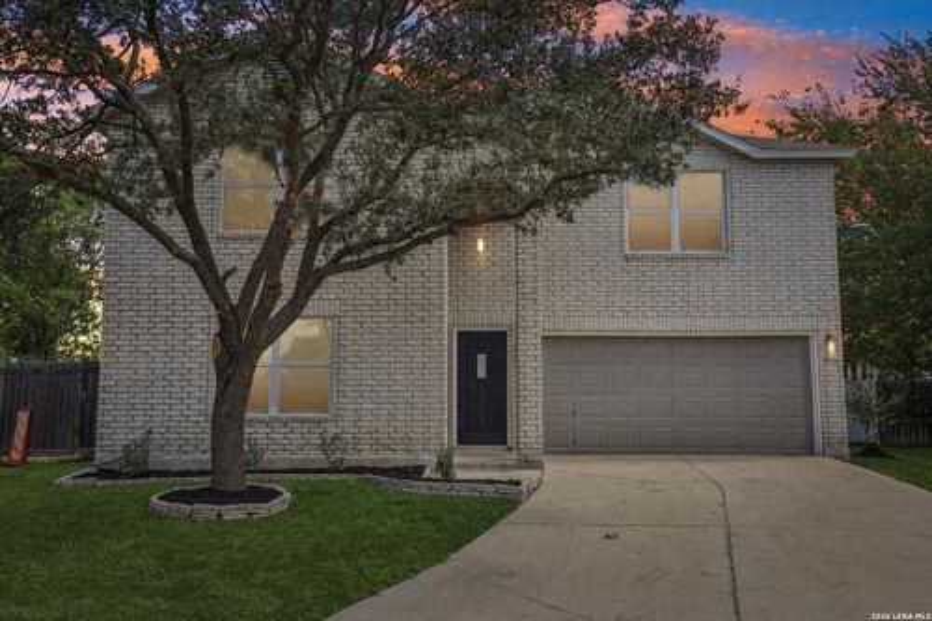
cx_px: 466
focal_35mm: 32
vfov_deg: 41.1
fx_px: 828
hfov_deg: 58.7
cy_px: 310
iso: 200
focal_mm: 32
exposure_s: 1/160
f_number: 8
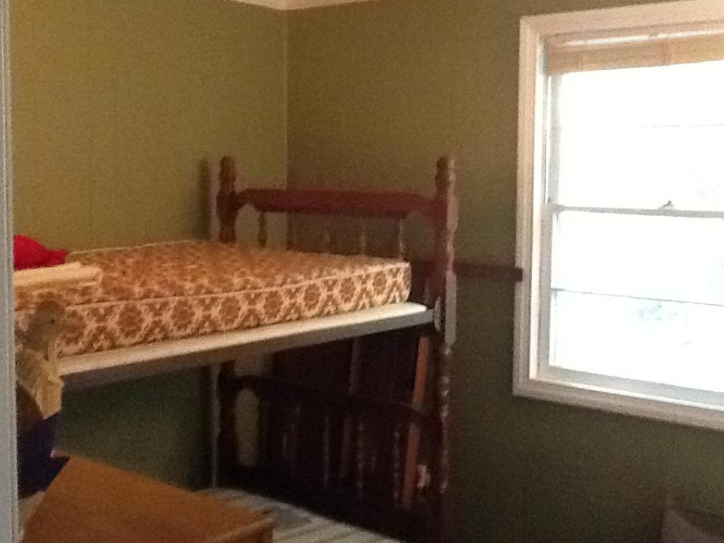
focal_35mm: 48
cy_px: 255
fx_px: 1004
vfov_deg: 30.3
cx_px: 386
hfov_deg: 39.6
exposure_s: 1/15
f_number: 2.4
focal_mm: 2.03
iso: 500
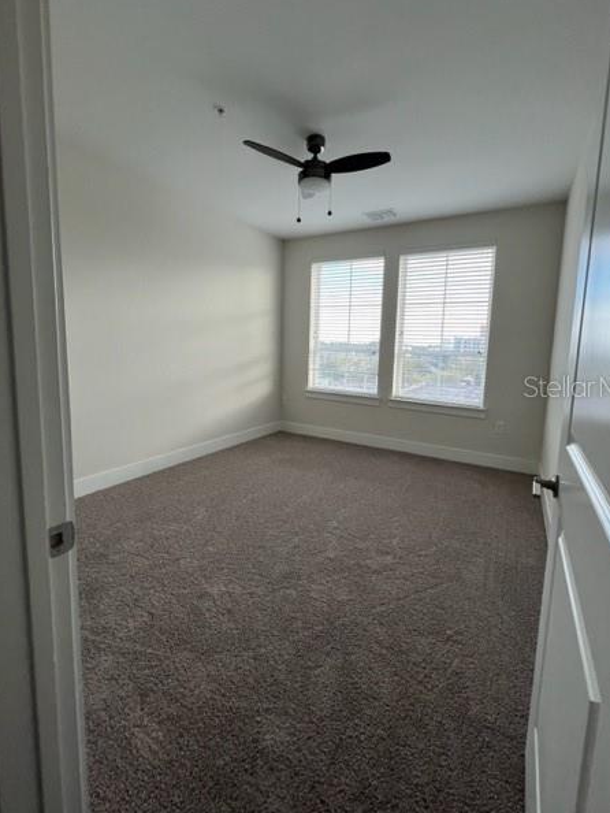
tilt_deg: -7.3
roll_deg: -0.9
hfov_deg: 85.6
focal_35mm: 14
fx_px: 329
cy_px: 386
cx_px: 324
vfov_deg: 102.0
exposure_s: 1/120
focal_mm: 1.57
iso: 64
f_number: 1.8
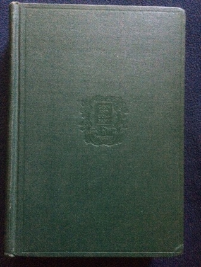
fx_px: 225
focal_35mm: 29
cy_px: 134
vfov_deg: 61.7
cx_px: 100
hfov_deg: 48.2
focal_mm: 4.15
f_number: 2.2
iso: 800
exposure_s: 1/15
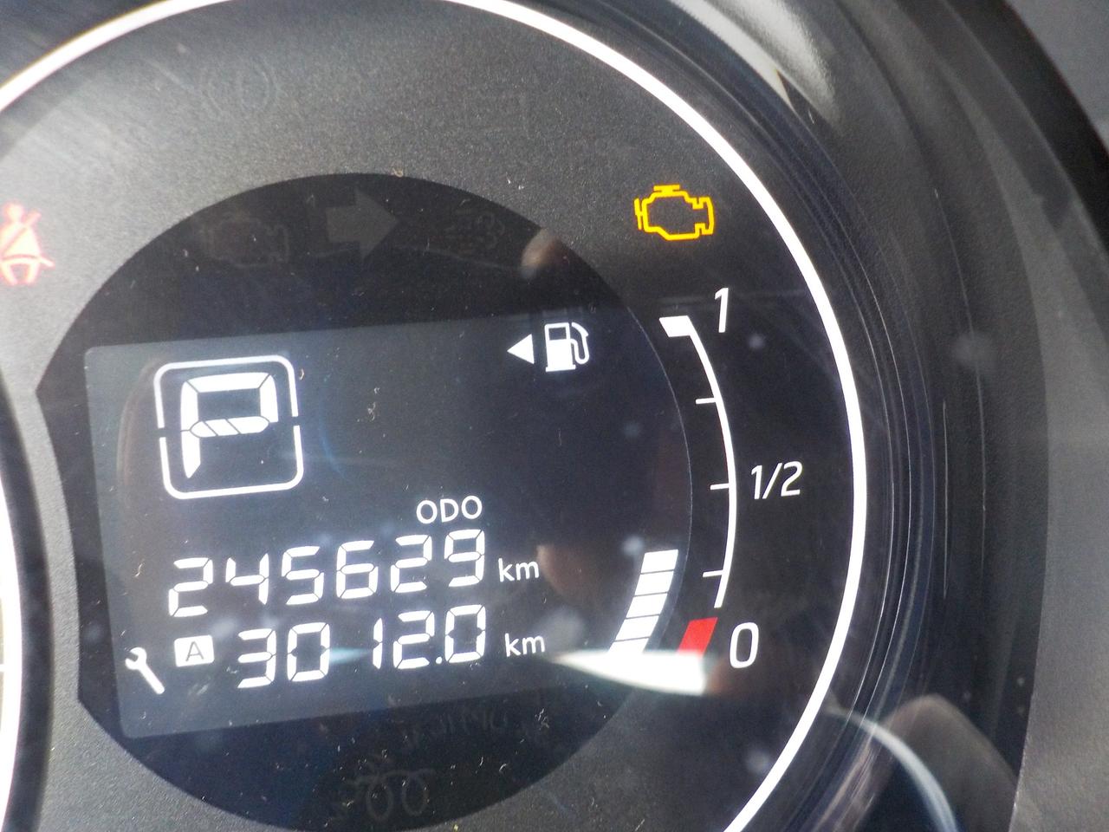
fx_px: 961
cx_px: 554
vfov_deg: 46.8
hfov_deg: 60.0
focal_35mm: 30
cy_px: 416
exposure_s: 1/30
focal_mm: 4.1
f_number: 3.3
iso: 360
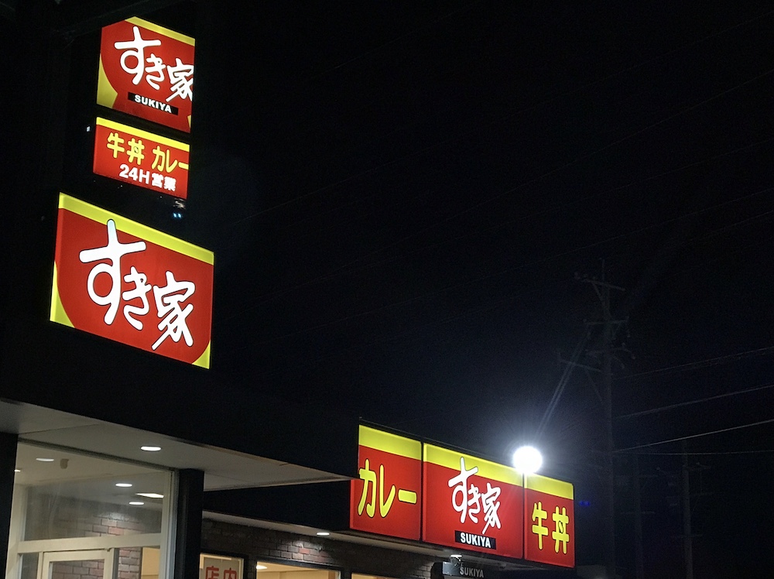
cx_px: 387
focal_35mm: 57
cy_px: 290
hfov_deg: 33.8
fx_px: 1273
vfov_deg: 25.6
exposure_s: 1/60
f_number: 2.8
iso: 320
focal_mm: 6.6
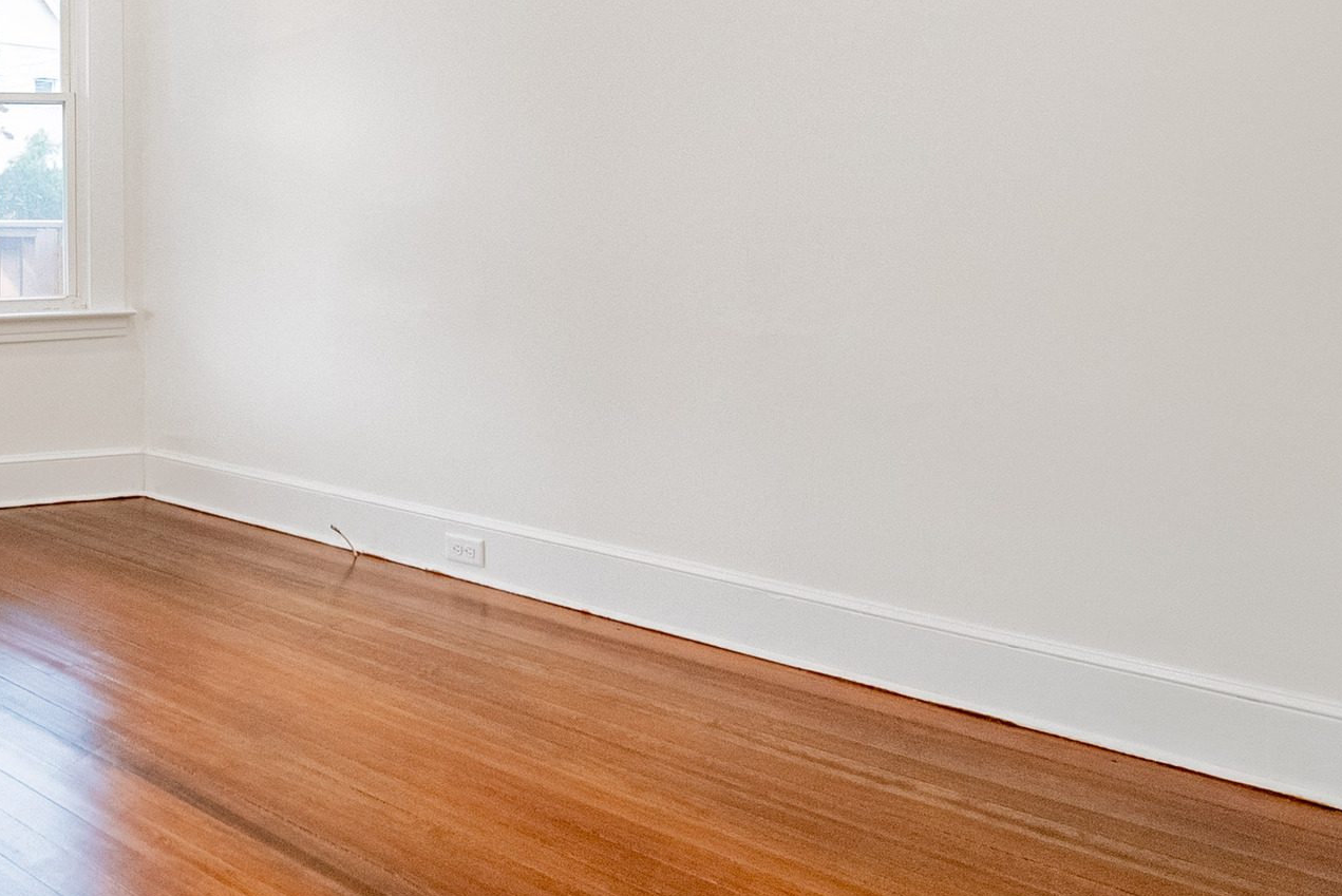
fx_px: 1082
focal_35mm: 29
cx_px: 164
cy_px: 169
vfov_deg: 42.8
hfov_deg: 56.1
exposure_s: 1/1000
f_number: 8
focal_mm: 12
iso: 4000
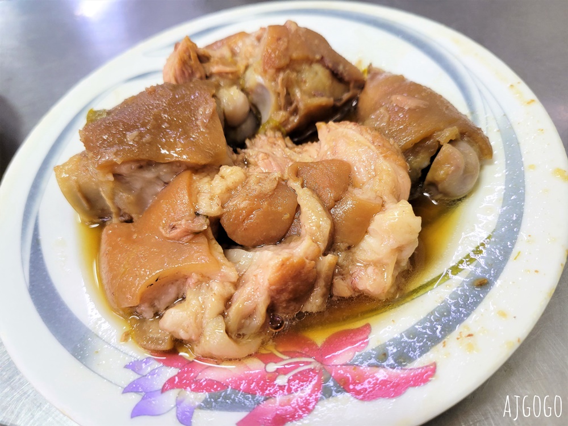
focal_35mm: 26
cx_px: 284
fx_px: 427
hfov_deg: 67.3
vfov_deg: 53.1
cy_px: 213
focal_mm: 5.4
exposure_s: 1/40
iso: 250
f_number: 1.8
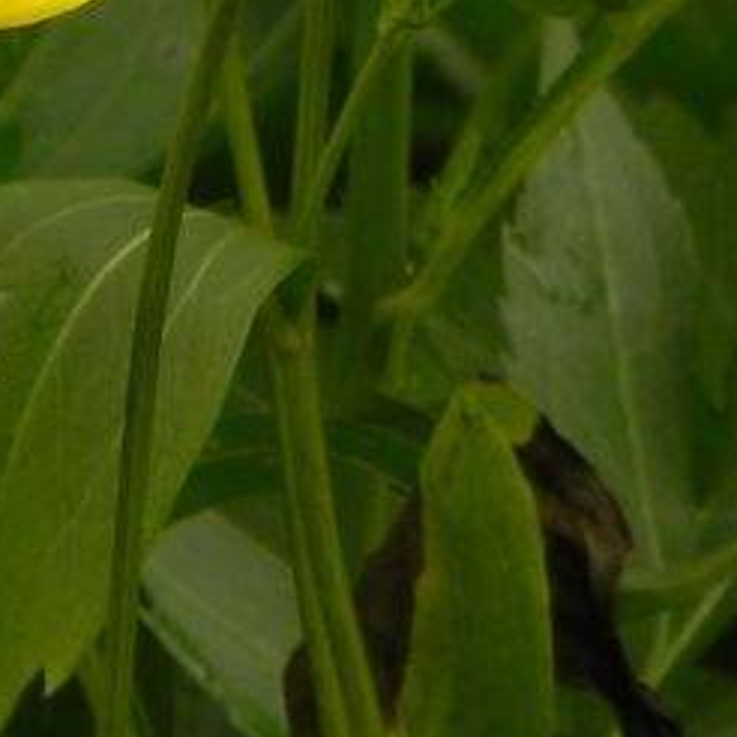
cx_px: 385
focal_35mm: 553
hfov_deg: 3.2
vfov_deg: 3.2
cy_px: -291
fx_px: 13321
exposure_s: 1/400
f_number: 5
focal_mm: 25.7
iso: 160
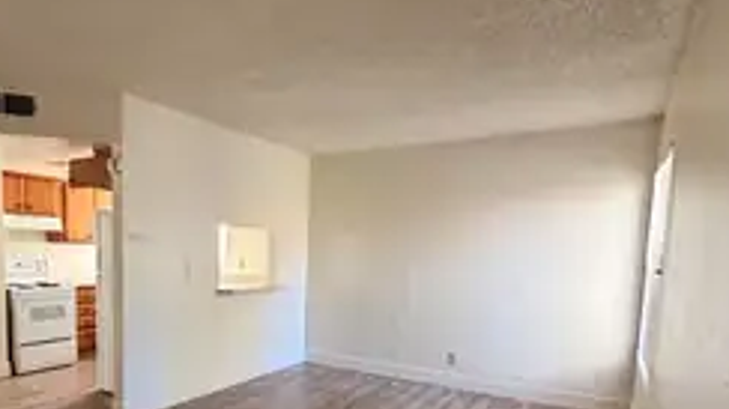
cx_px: 314
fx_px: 483
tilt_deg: -6.6
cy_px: 302
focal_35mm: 25
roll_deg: -2.3
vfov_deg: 44.5
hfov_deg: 73.7
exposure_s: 1/60
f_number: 2.2
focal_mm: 2.22
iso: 500
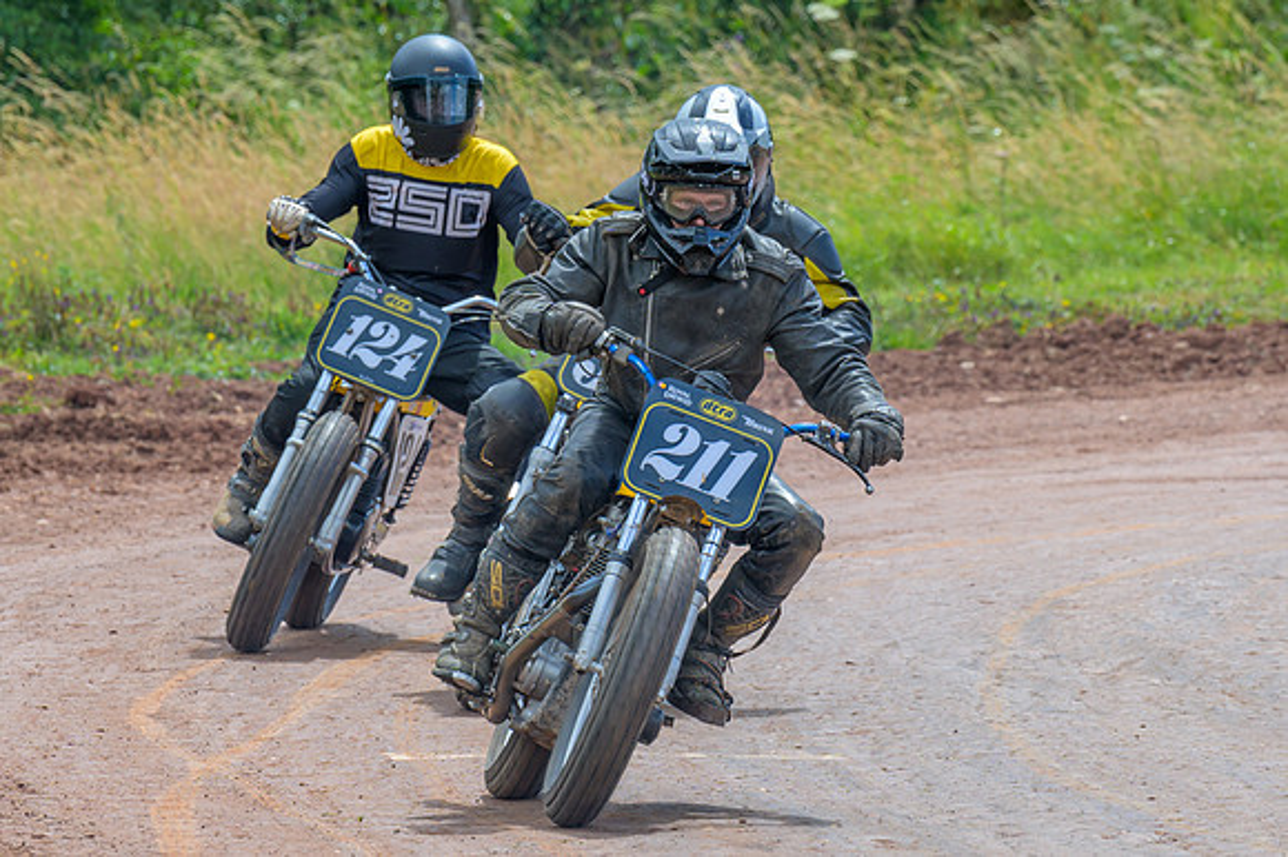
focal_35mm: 406
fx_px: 14512
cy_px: 443
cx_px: 894
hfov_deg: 5.1
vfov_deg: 3.4
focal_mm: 190
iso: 180
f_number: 6.3
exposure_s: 1/400
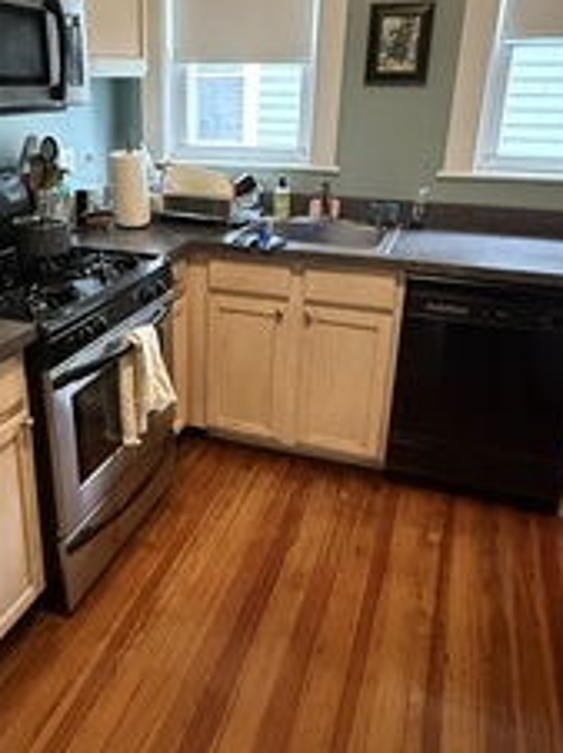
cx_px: 192
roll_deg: -0.3
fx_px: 674
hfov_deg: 44.8
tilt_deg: -20.6
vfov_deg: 58.3
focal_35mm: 31
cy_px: 340
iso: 1250
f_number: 2.2
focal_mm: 2.22
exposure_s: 1/40
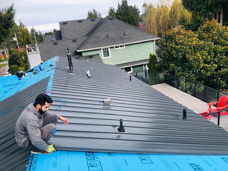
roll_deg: +7.4
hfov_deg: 63.4
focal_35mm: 28
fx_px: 184
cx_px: 114
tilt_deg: -18.1
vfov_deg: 49.7
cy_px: 86
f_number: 1.8
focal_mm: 3.99
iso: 20
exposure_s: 1/607
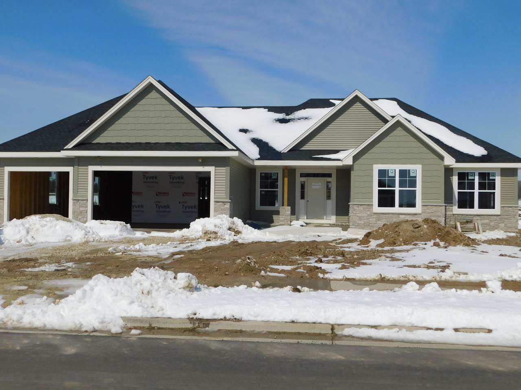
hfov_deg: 51.4
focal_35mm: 36
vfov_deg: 39.7
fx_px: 542
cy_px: 195
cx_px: 260
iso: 125
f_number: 7
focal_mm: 6.3
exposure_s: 1/800
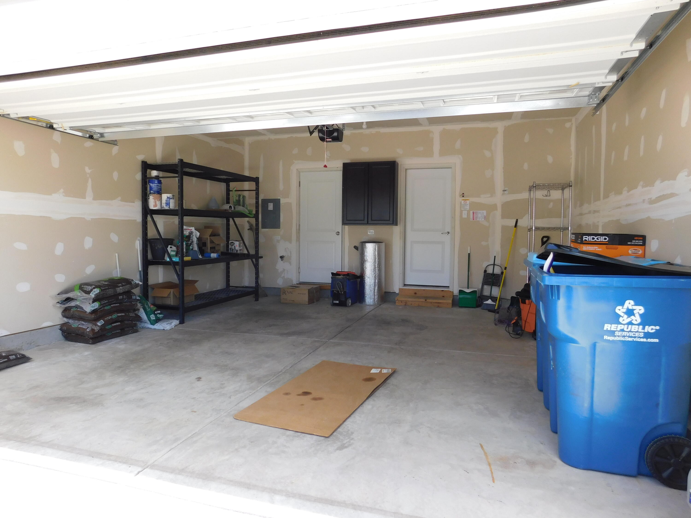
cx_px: 346
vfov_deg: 58.9
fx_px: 459
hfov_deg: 73.9
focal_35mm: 23
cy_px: 259
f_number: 3
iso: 125
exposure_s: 1/320
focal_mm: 4
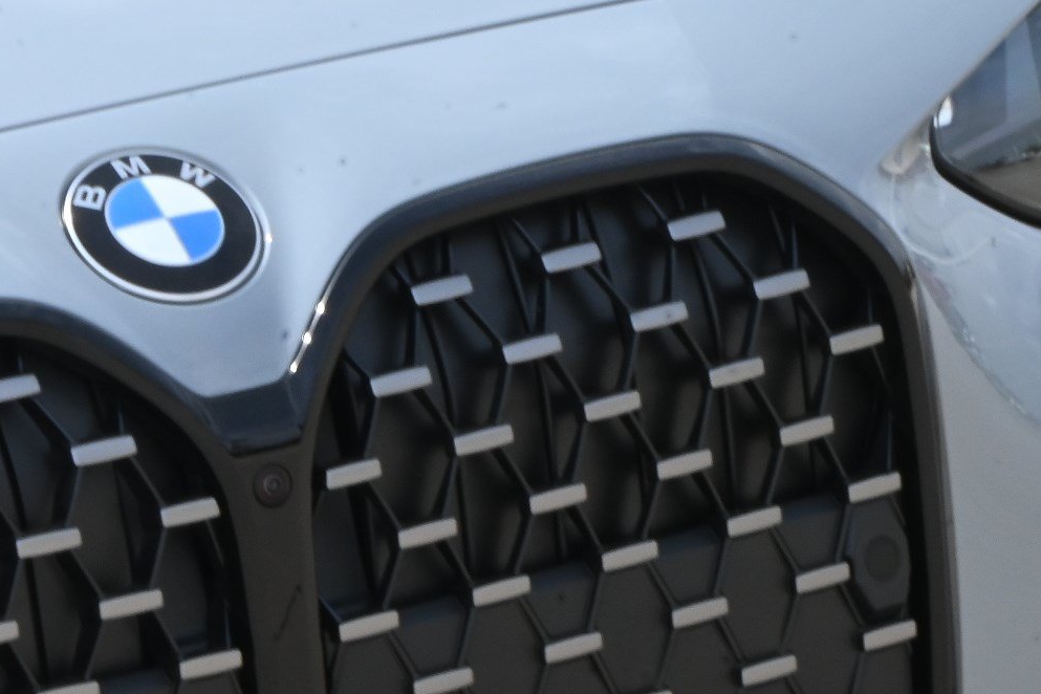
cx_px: 885
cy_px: 200
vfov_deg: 3.3
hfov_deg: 4.9
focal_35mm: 416
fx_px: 12040
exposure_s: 1/50
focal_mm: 99
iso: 450
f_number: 36
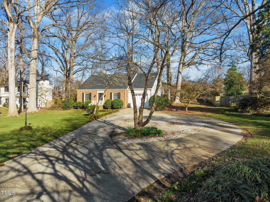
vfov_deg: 56.8
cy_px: 101
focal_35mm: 24
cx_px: 135
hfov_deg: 71.6
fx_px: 187
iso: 120
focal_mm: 12.29
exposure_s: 1/1000
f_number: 2.8
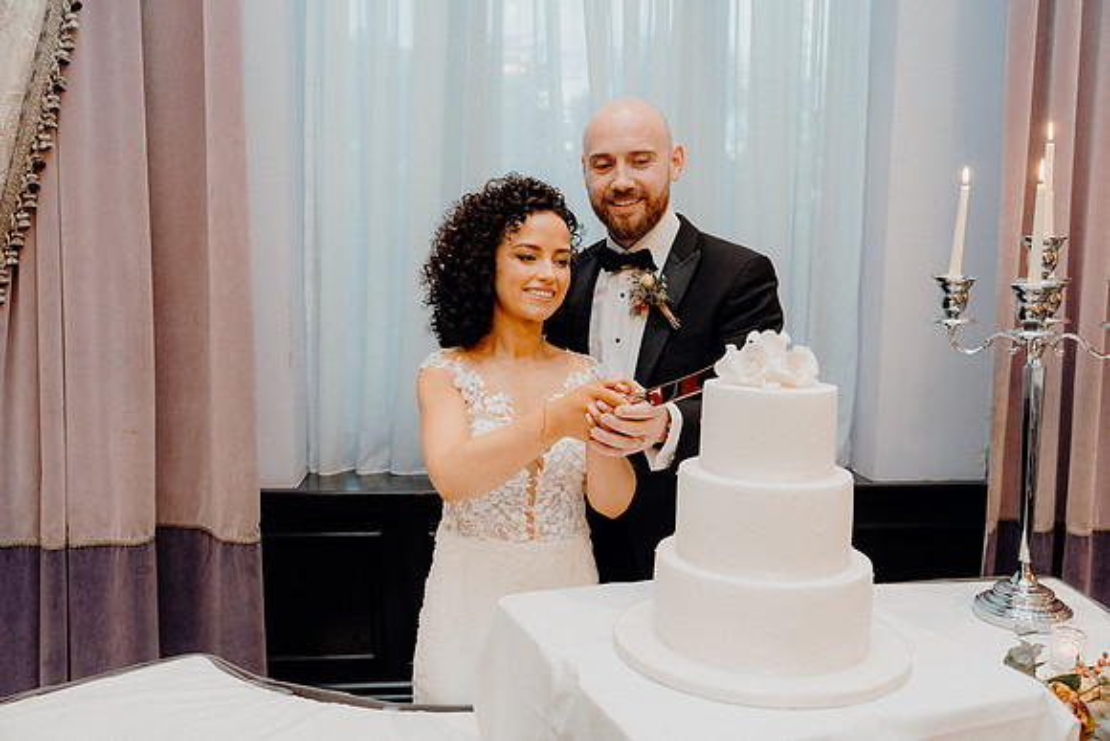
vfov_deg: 42.3
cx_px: 555
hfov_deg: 60.3
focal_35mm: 31
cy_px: 370
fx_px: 956
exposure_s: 1/160
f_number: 3.5
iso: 2500
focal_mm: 31
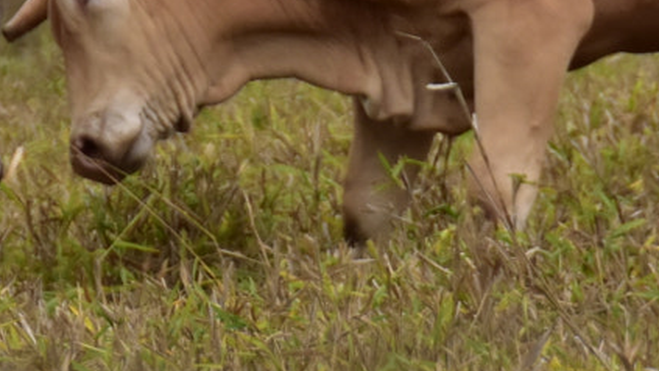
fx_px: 13955
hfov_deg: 2.7
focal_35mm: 799
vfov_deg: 1.5
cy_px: -80
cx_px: 171
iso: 640
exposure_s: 1/2000
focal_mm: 105
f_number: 5.3
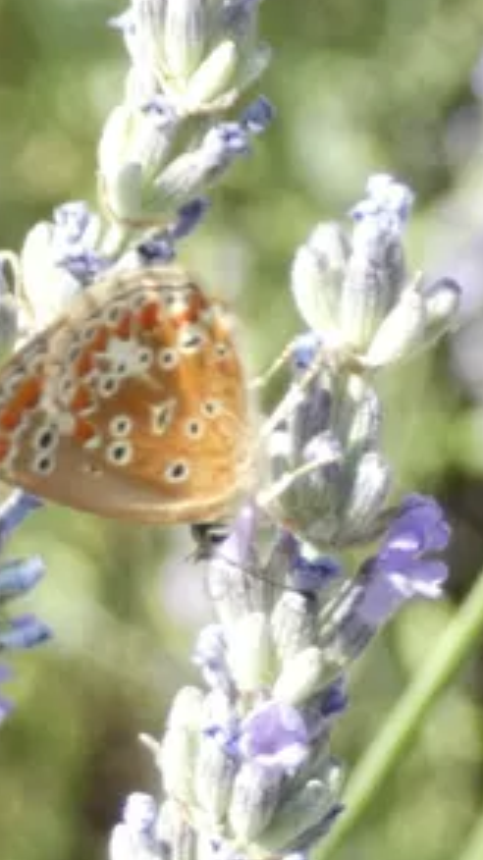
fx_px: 6975
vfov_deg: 7.1
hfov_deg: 4.0
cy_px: 495
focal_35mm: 306
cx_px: 165
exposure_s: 1/80
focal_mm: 22.9
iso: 80
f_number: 5.2
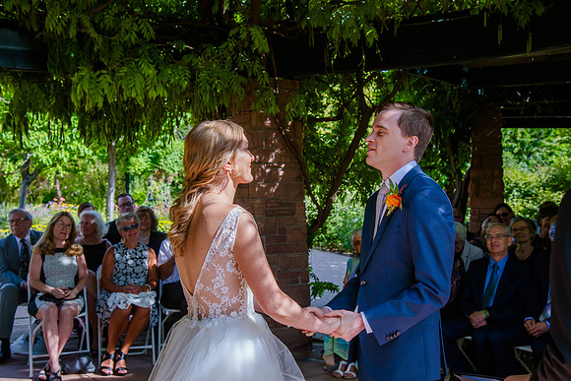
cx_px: 276
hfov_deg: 38.5
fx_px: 817
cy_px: 190
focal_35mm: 51
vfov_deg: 26.3
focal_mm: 48
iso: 200
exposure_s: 1/200
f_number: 6.3
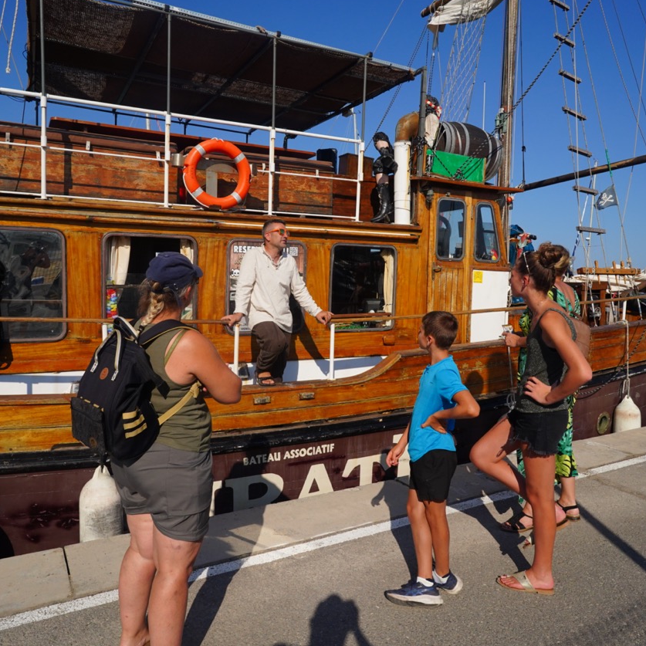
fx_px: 549
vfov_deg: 60.9
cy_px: 321
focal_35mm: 26
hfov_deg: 60.9
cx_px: 320
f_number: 9
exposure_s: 1/2500
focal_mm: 20
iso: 800
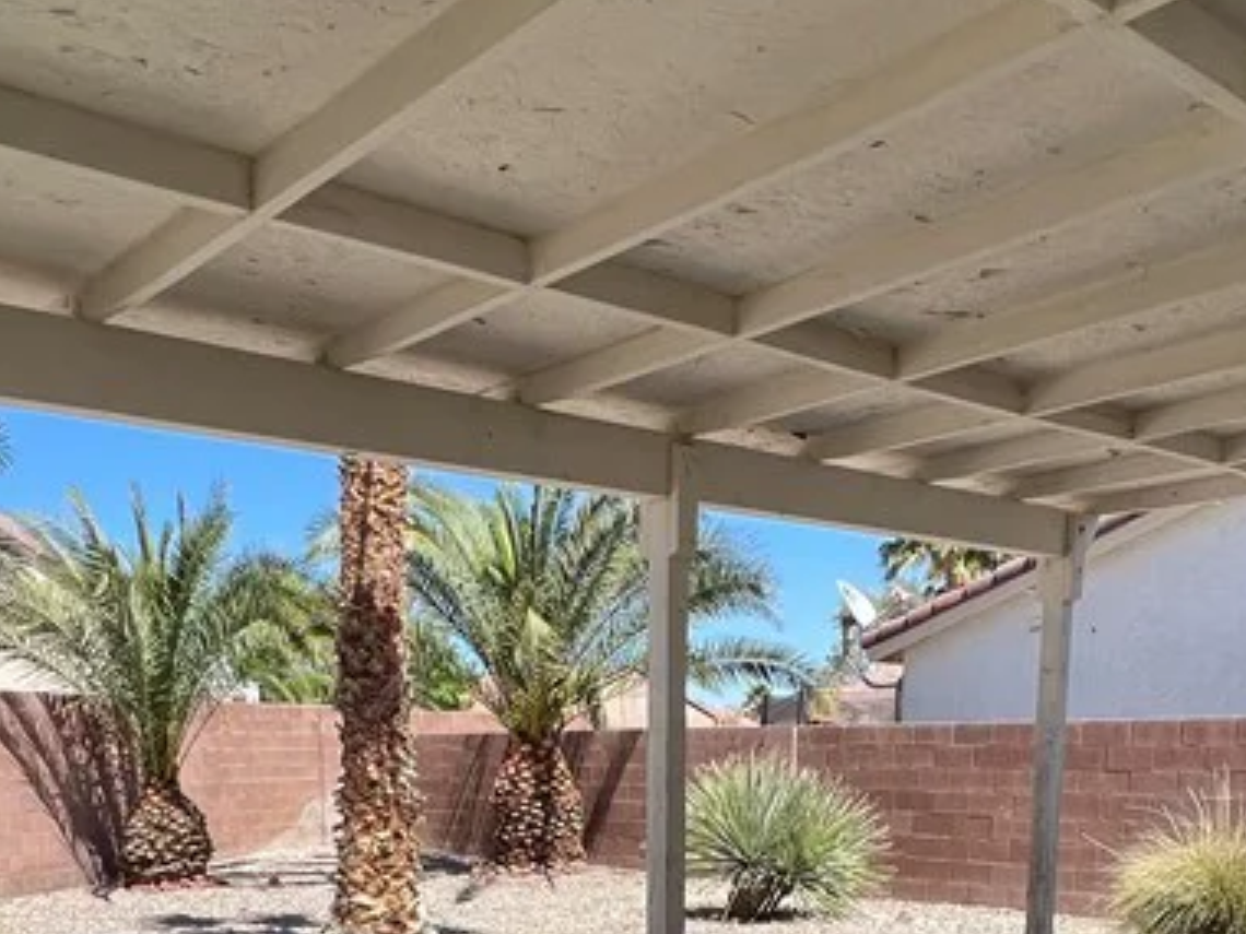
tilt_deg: -10.9
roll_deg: +1.1
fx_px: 1260
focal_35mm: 35
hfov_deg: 52.5
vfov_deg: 35.4
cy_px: 1003
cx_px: 548
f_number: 1.8
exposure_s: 1/1488
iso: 32
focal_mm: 1.57
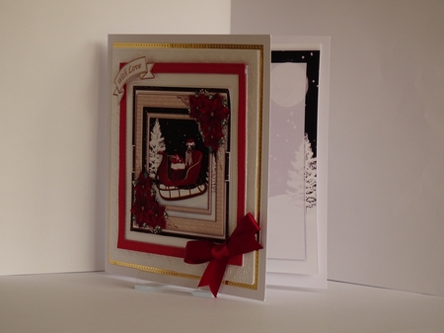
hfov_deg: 16.0
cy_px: 166
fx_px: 1577
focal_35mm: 123
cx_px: 222
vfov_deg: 12.0
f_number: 5.6
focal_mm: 20.96
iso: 125
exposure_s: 1/125
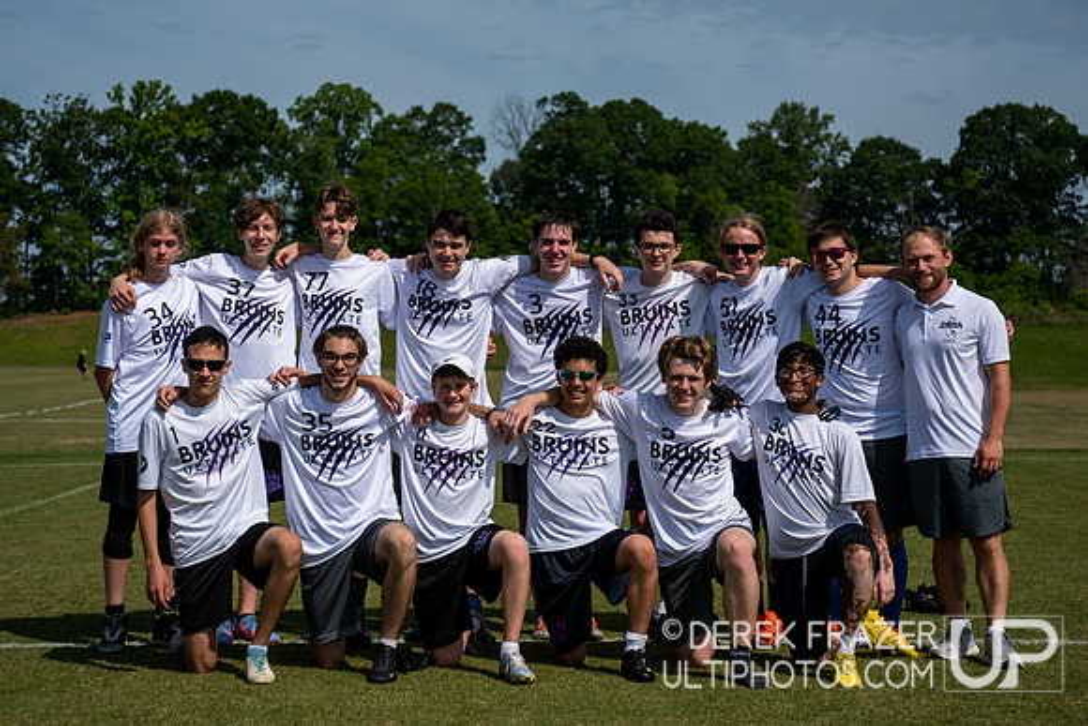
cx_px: 536
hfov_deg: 26.2
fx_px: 2339
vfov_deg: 17.6
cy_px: 300
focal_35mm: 77
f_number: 5.6
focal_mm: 66
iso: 80
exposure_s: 1/1250
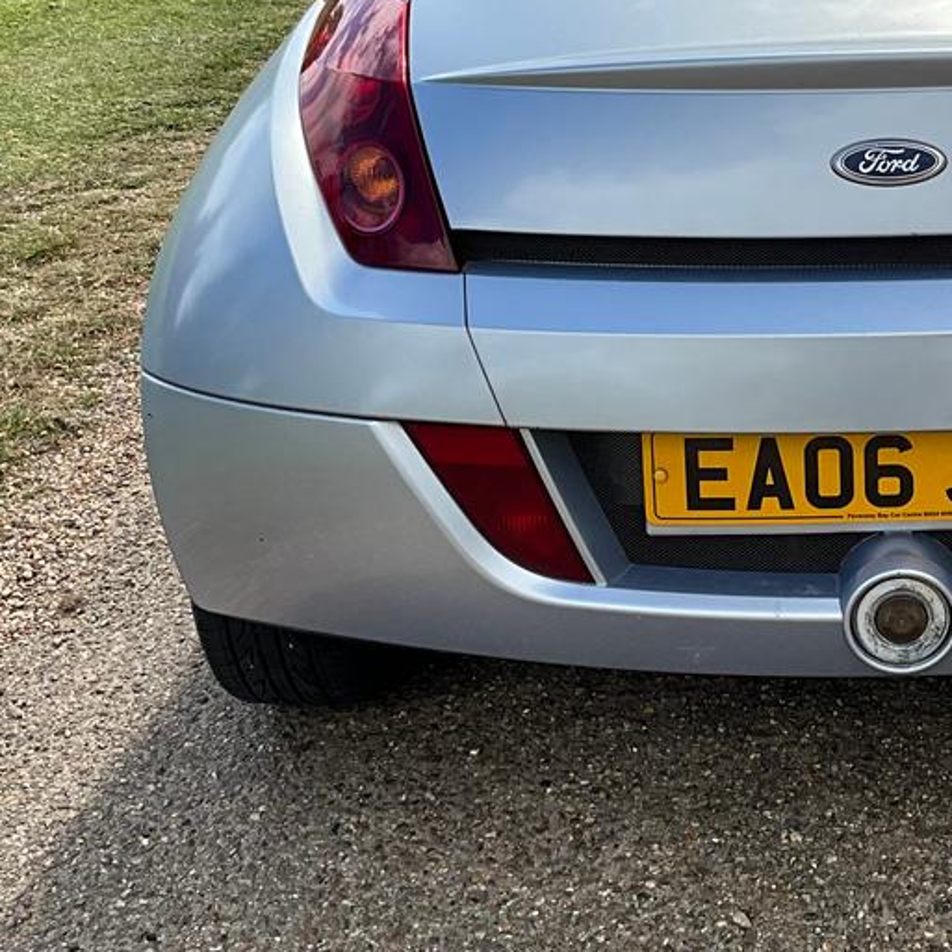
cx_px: 848
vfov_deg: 28.0
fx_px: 1867
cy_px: 193
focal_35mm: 60
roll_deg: -1.3
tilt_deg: -20.5
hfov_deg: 27.6
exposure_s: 1/1168
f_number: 1.8
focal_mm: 3
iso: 25
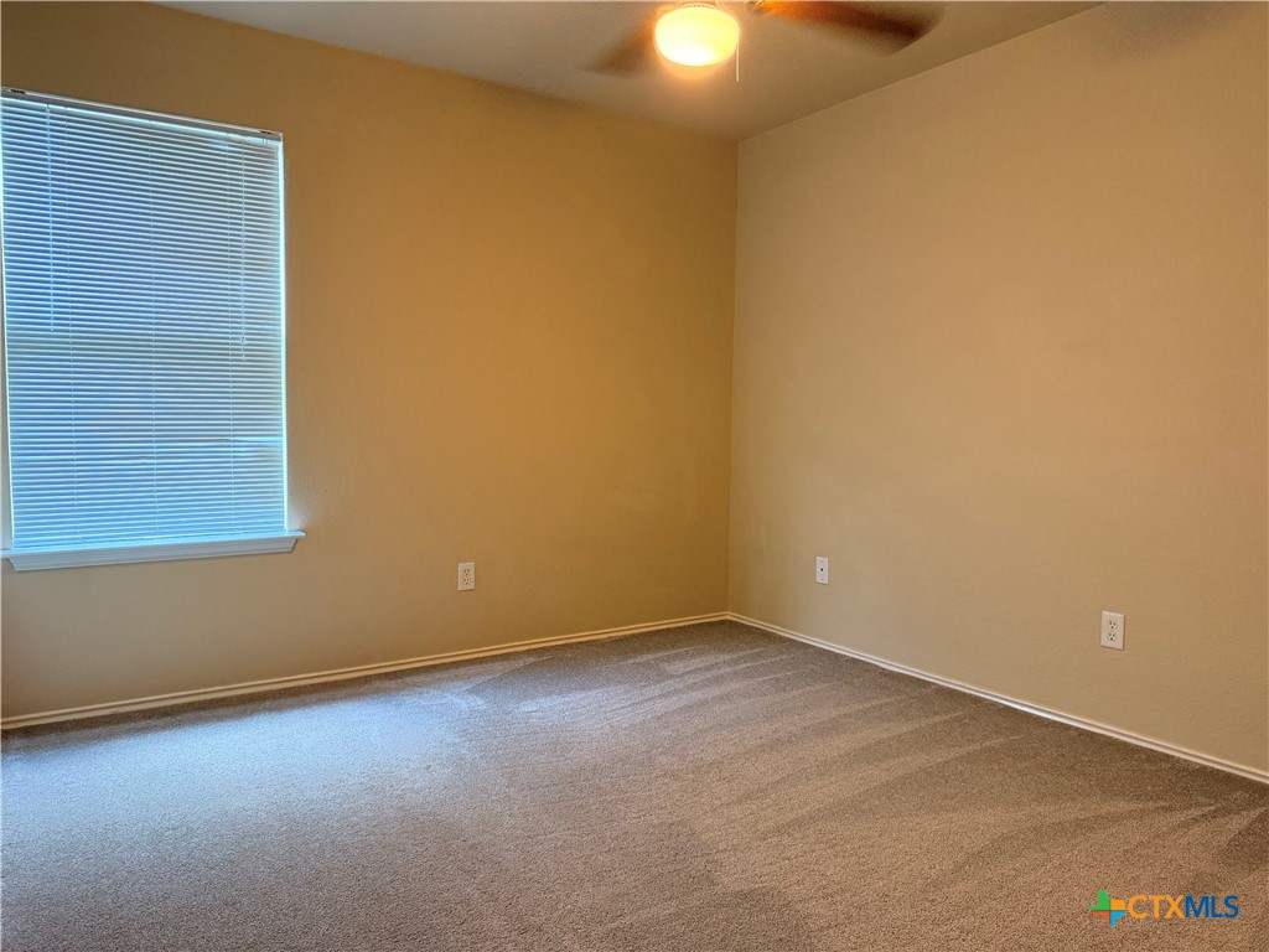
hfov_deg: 71.6
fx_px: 880
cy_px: 476
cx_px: 634
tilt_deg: -3.1
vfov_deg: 56.8
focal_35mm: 24
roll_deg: -0.5
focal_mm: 6.76
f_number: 1.78
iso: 400
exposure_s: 1/60
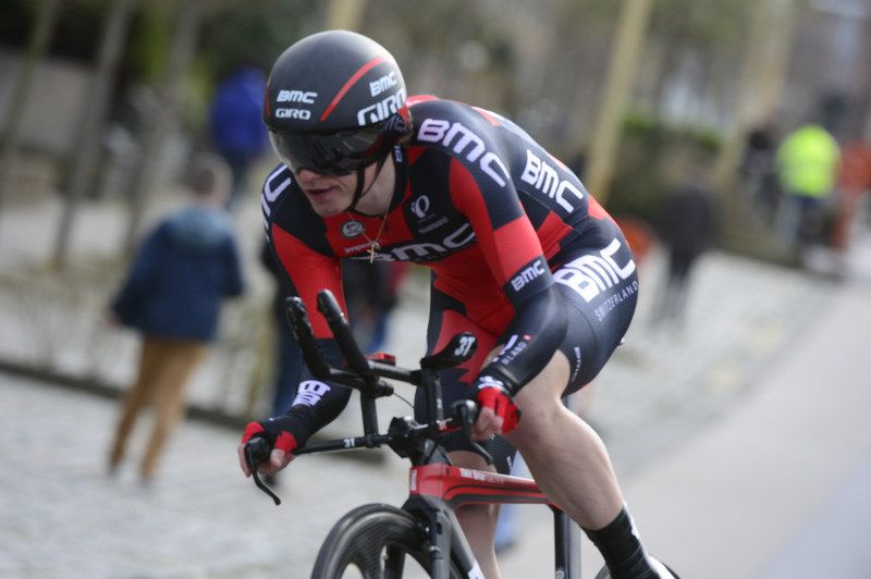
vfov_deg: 3.4
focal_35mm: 400
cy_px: 290
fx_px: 9670
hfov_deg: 5.2
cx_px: 436
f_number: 7.1
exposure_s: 1/1000
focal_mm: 400
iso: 1000
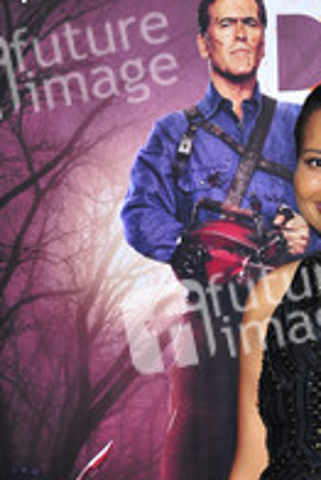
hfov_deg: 9.5
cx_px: 320
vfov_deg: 14.2
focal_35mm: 143
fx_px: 1909
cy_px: 438
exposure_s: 1/320
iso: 500
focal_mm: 70
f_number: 5.6
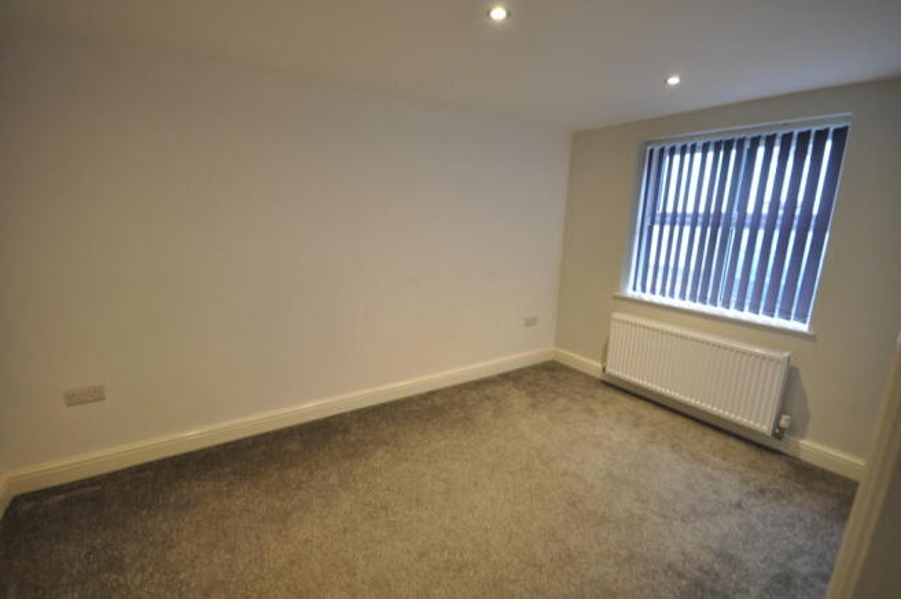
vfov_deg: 77.2
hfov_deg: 100.4
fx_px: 375
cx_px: 450
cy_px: 300
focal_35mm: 15
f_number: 4
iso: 200
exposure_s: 1/6
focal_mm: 10
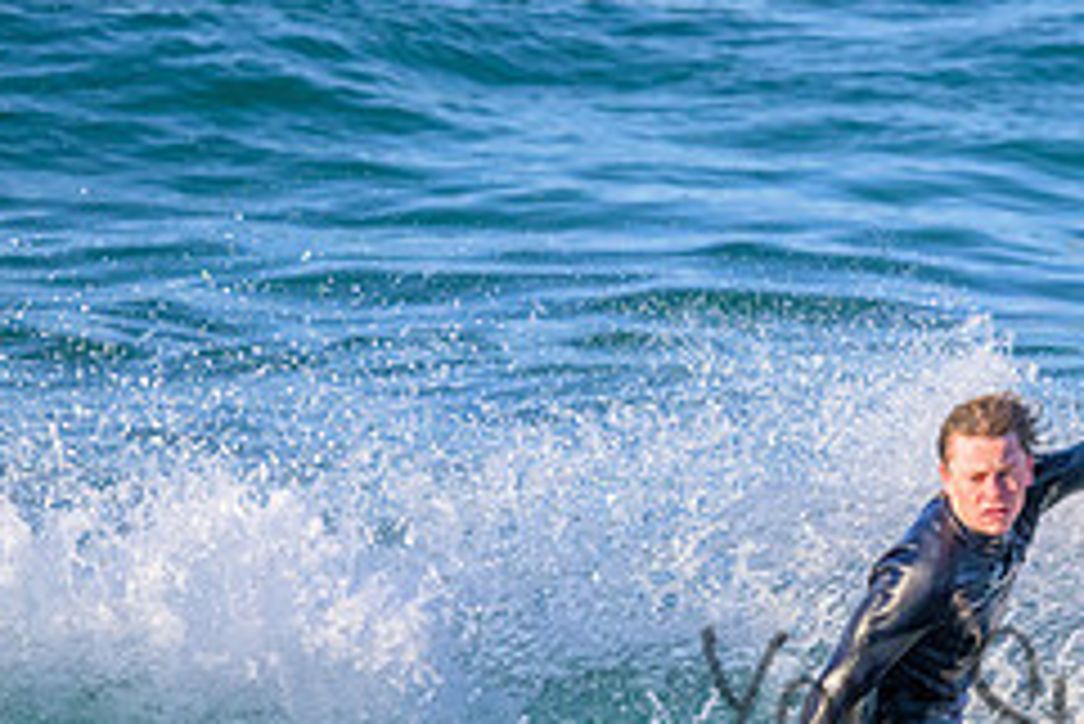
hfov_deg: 1.9
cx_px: 1165
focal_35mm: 1105
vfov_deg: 1.2
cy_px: 659
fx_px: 33291
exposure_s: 1/2000
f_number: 10
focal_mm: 460
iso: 2500
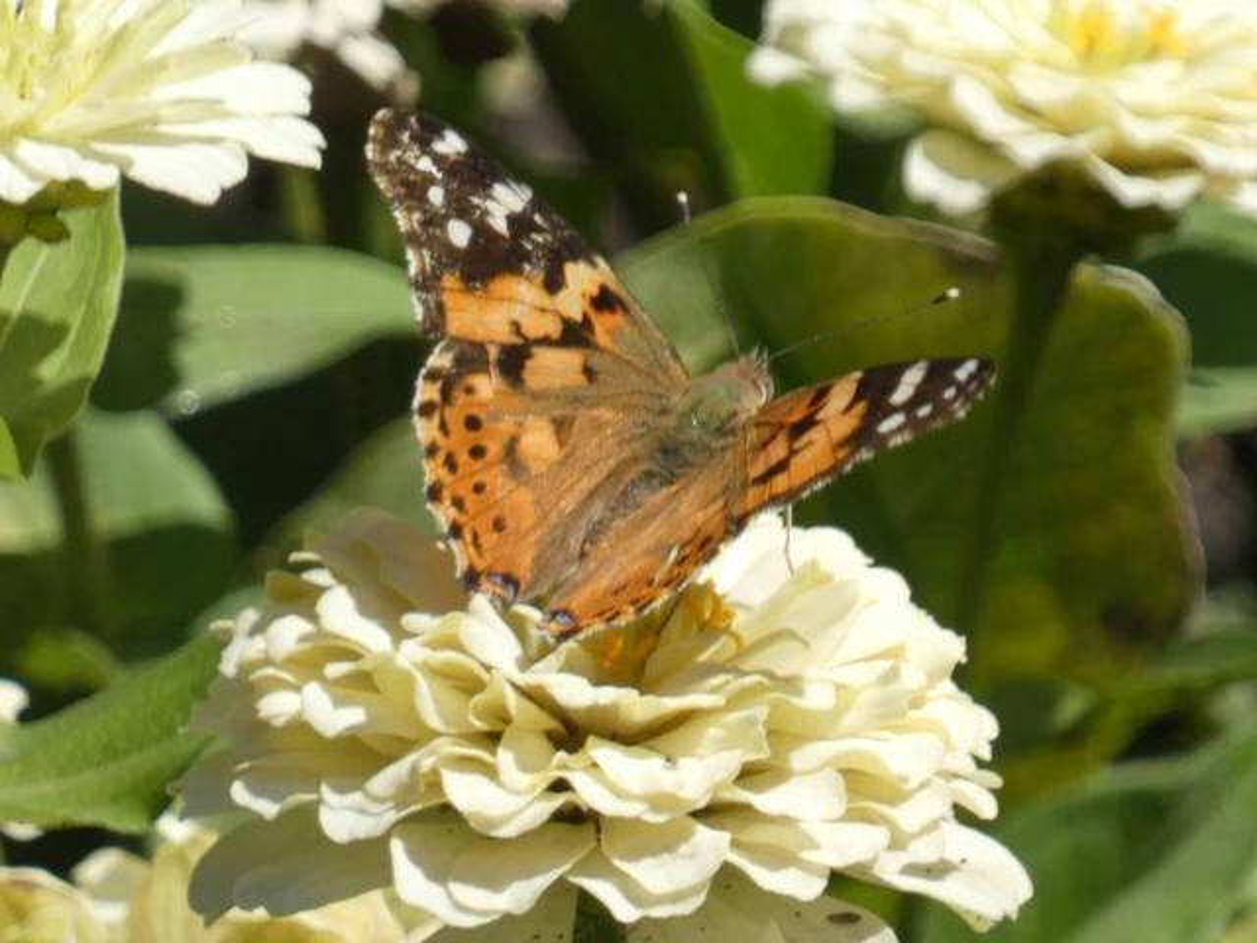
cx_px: 628
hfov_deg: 2.3
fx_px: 31047
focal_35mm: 855
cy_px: 472
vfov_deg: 1.7
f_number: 6.3
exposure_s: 1/160
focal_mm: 153.1
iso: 80
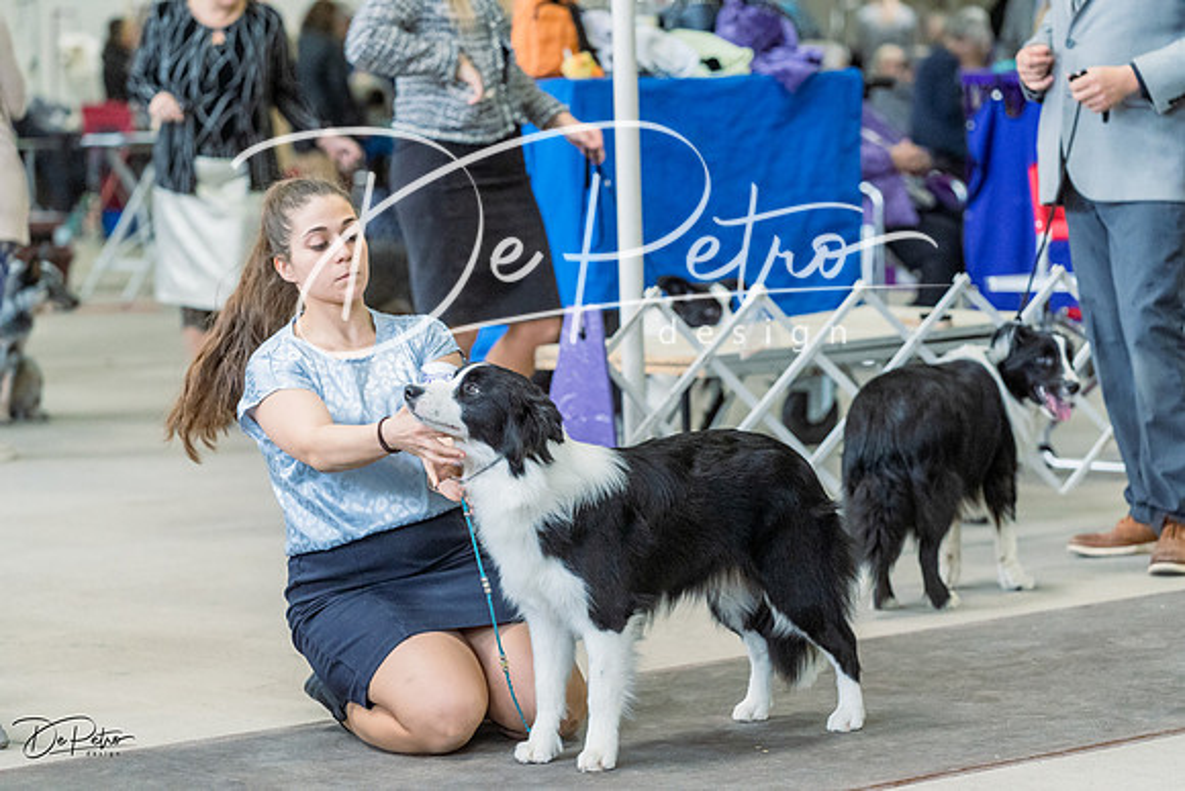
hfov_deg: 16.6
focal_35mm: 123
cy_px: 396
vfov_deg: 11.2
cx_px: 592
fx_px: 4050
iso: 6400
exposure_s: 1/400
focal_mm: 123
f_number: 4
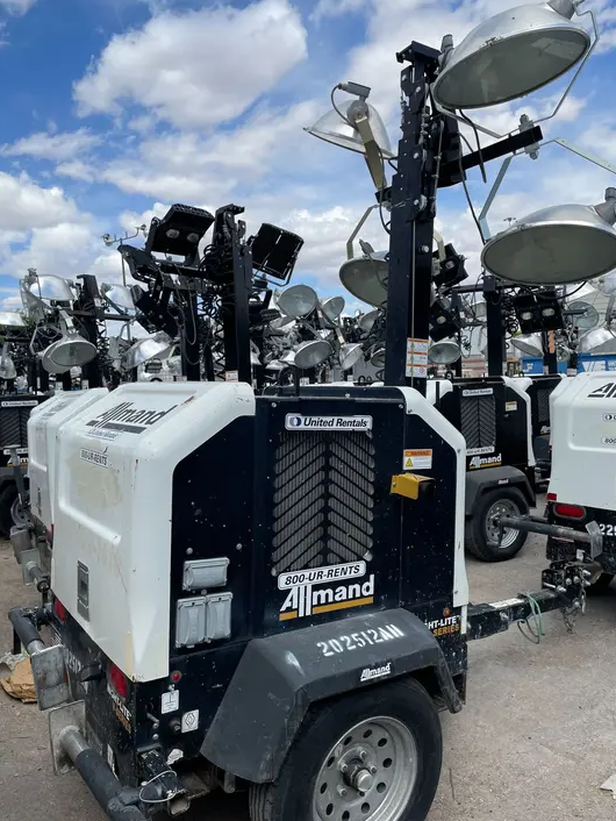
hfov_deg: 51.4
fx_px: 640
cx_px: 307
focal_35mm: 27
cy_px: 420
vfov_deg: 65.3
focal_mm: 4.2
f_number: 1.6
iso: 50
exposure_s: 1/4464
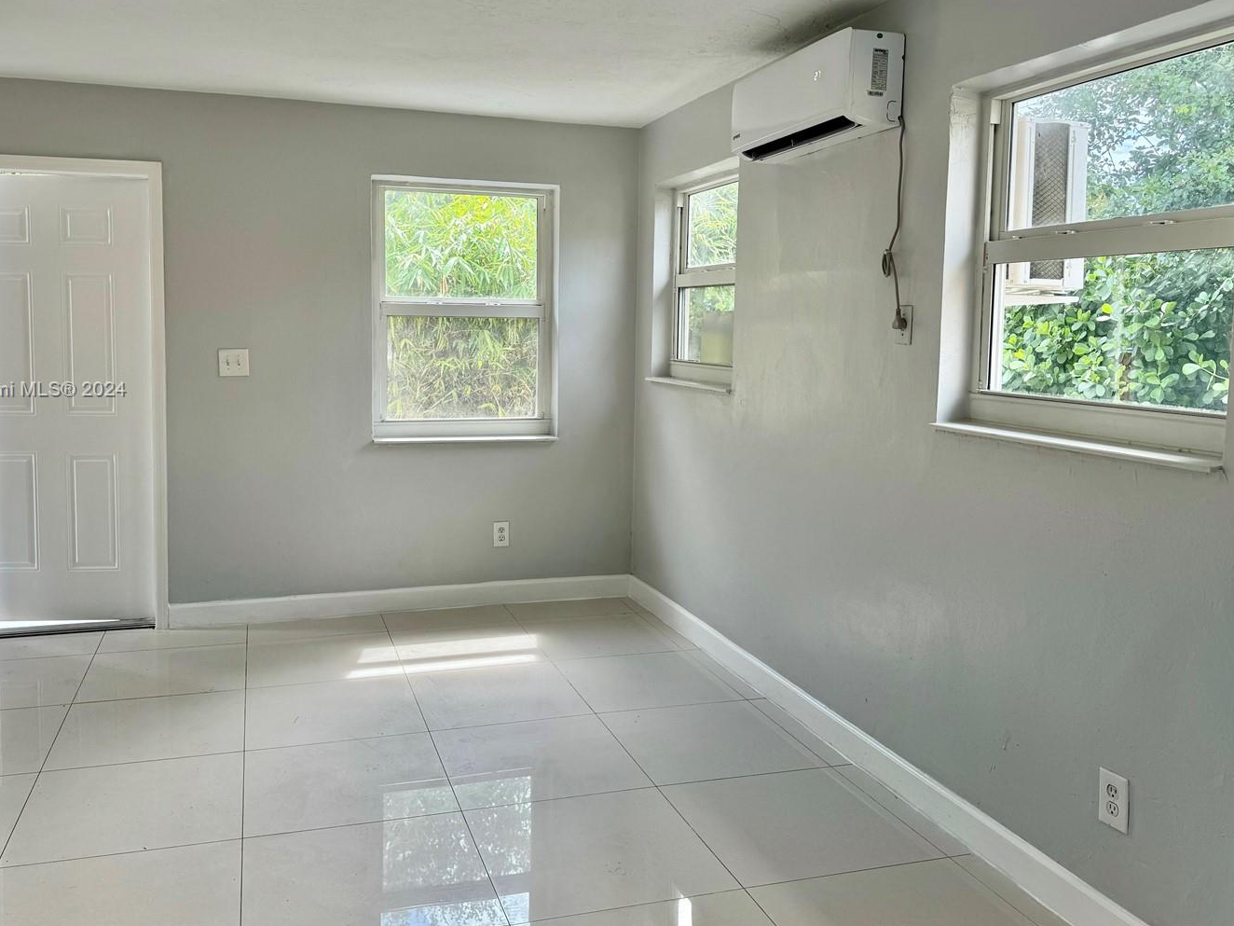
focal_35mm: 29
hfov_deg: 61.6
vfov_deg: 48.1
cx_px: 573
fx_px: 1034
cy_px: 391
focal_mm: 6.86
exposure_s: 1/514
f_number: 1.78
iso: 80
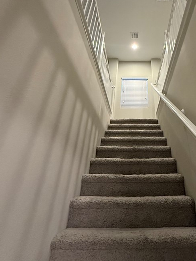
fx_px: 166
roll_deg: +0.1
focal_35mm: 22
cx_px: 138
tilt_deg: +35.7
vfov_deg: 73.1
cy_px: 78
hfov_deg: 58.9
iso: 800
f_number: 2.2
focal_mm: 2.22
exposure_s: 1/60
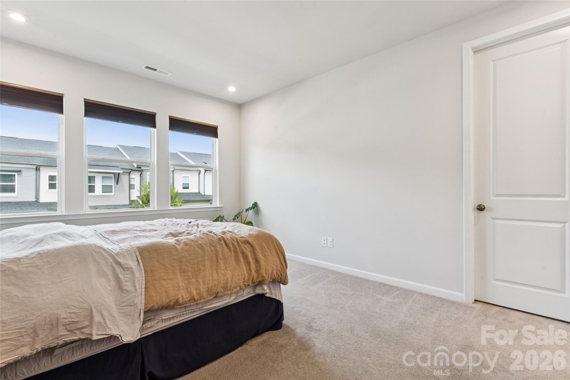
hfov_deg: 95.0
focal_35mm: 16
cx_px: 285
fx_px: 261
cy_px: 190
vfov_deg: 72.0
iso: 100
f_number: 13
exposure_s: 1/2.5
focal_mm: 16.5
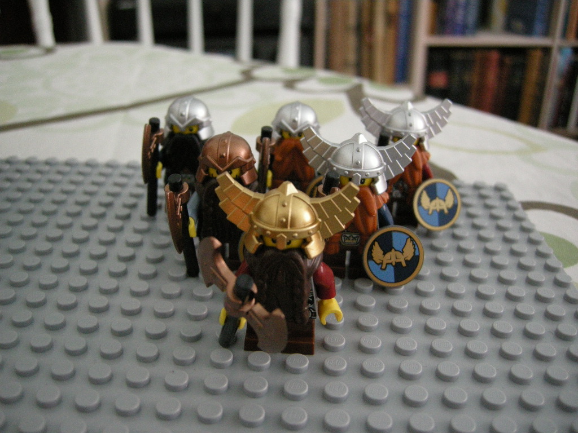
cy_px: 216
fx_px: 601
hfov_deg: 51.4
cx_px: 289
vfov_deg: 39.7
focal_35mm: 36
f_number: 2.7
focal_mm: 7.5
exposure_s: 1/23.7
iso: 400
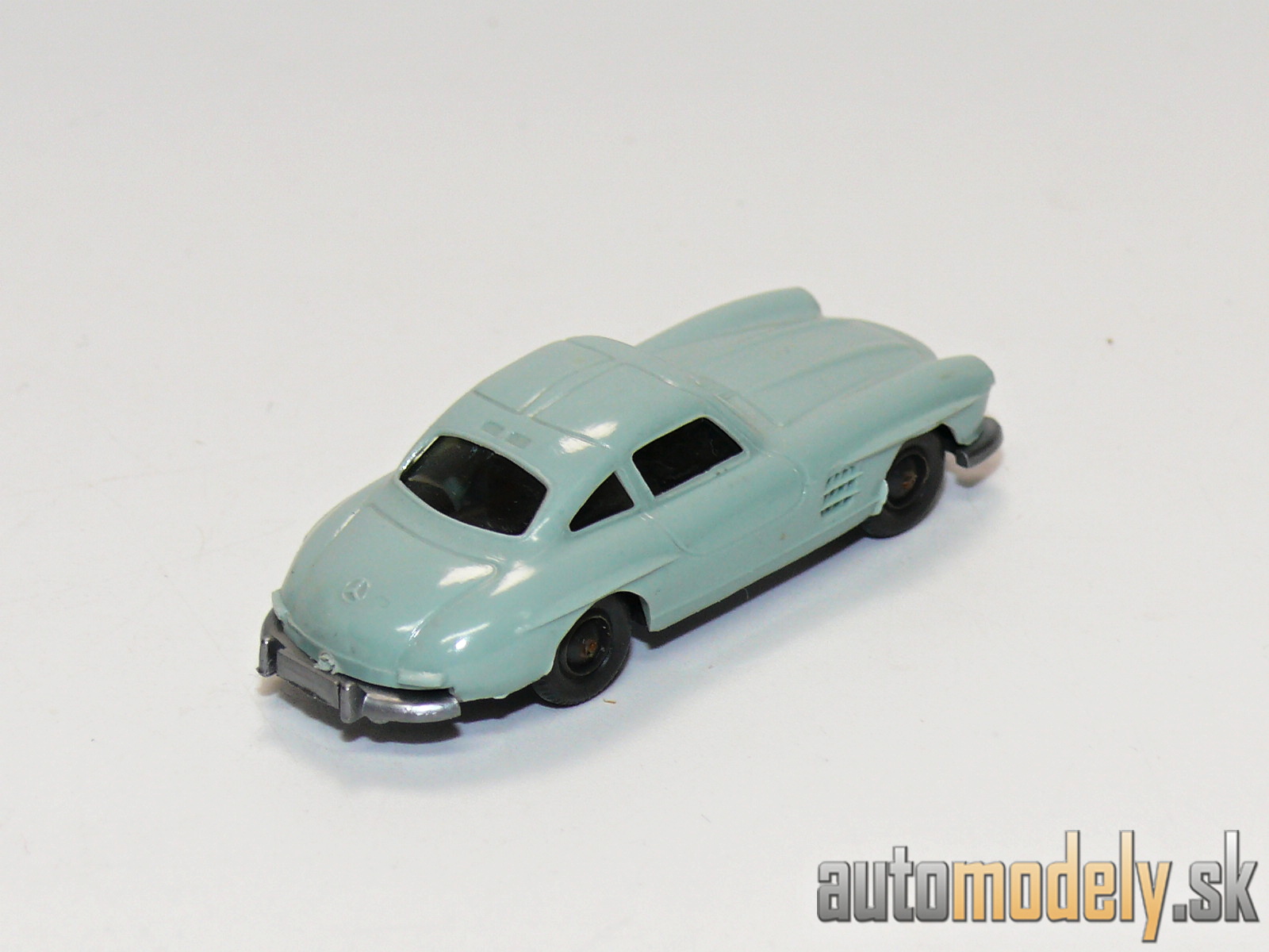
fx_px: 4619
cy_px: 476
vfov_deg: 11.8
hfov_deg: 15.6
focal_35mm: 126
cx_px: 634
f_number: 4
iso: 100
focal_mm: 15
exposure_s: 1/30
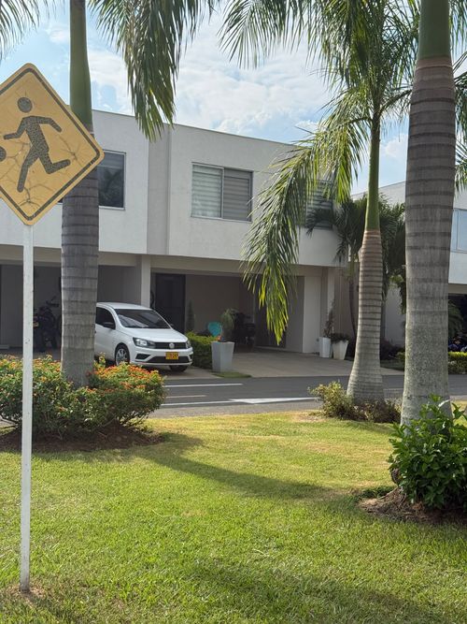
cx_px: 234
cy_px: 312
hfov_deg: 30.3
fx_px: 864
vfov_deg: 39.7
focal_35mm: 48
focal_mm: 6.76
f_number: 1.78
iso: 80
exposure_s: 1/5587
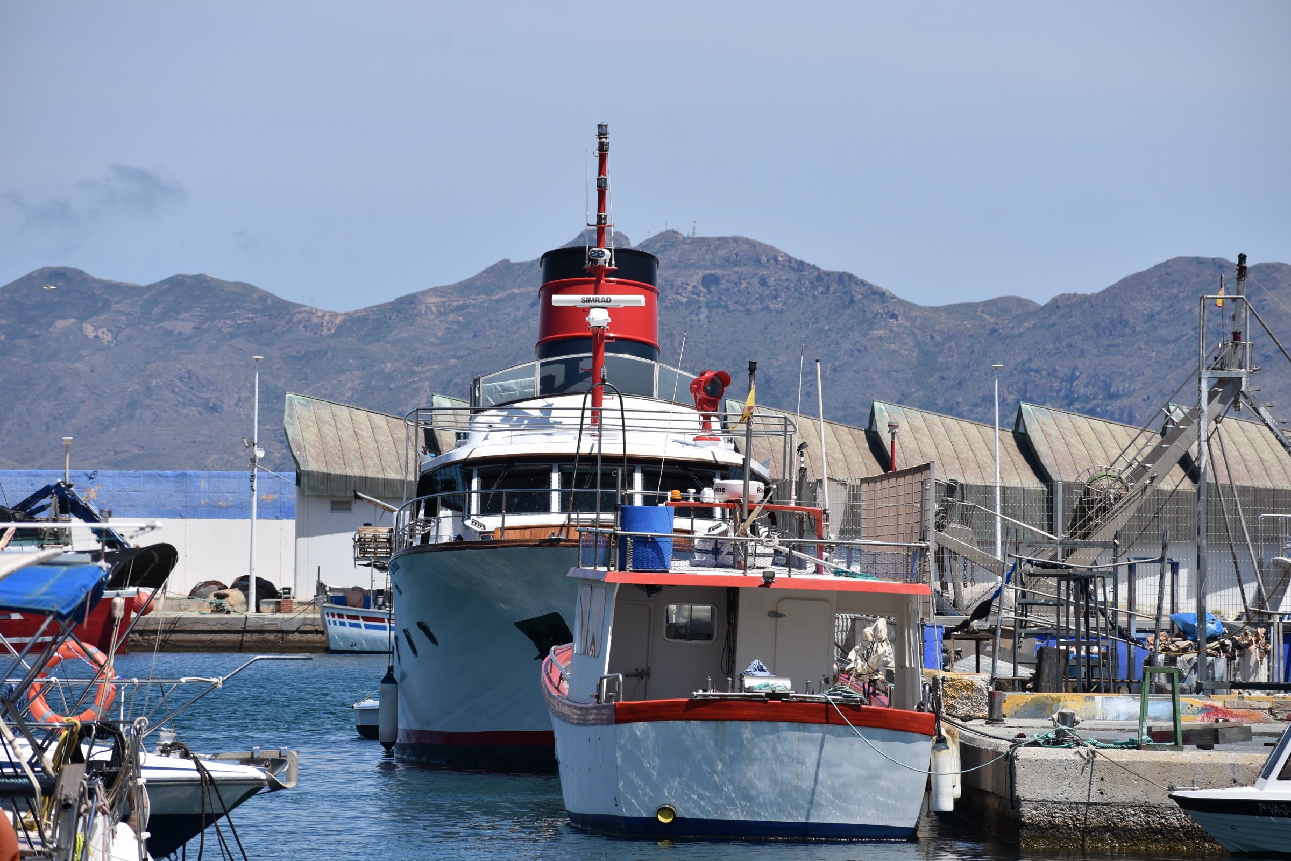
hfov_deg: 8.6
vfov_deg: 5.7
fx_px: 8606
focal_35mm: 240
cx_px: 646
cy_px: 430
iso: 100
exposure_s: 1/500
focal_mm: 160
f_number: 8
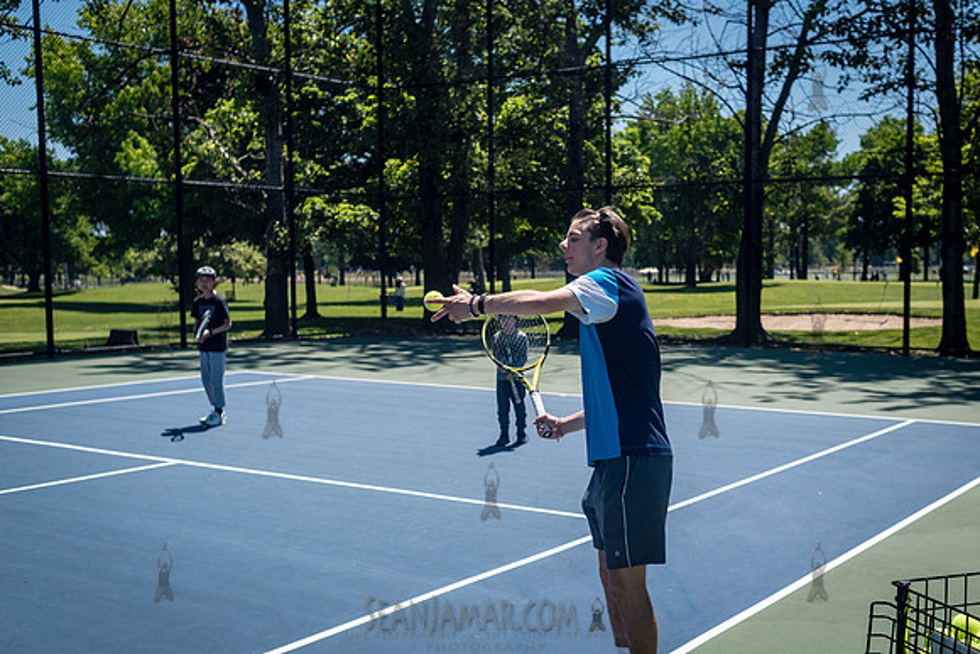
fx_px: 1171
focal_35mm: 43
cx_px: 575
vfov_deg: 31.2
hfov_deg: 45.2
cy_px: 363
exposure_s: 1/2500
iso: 200
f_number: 4
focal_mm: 35
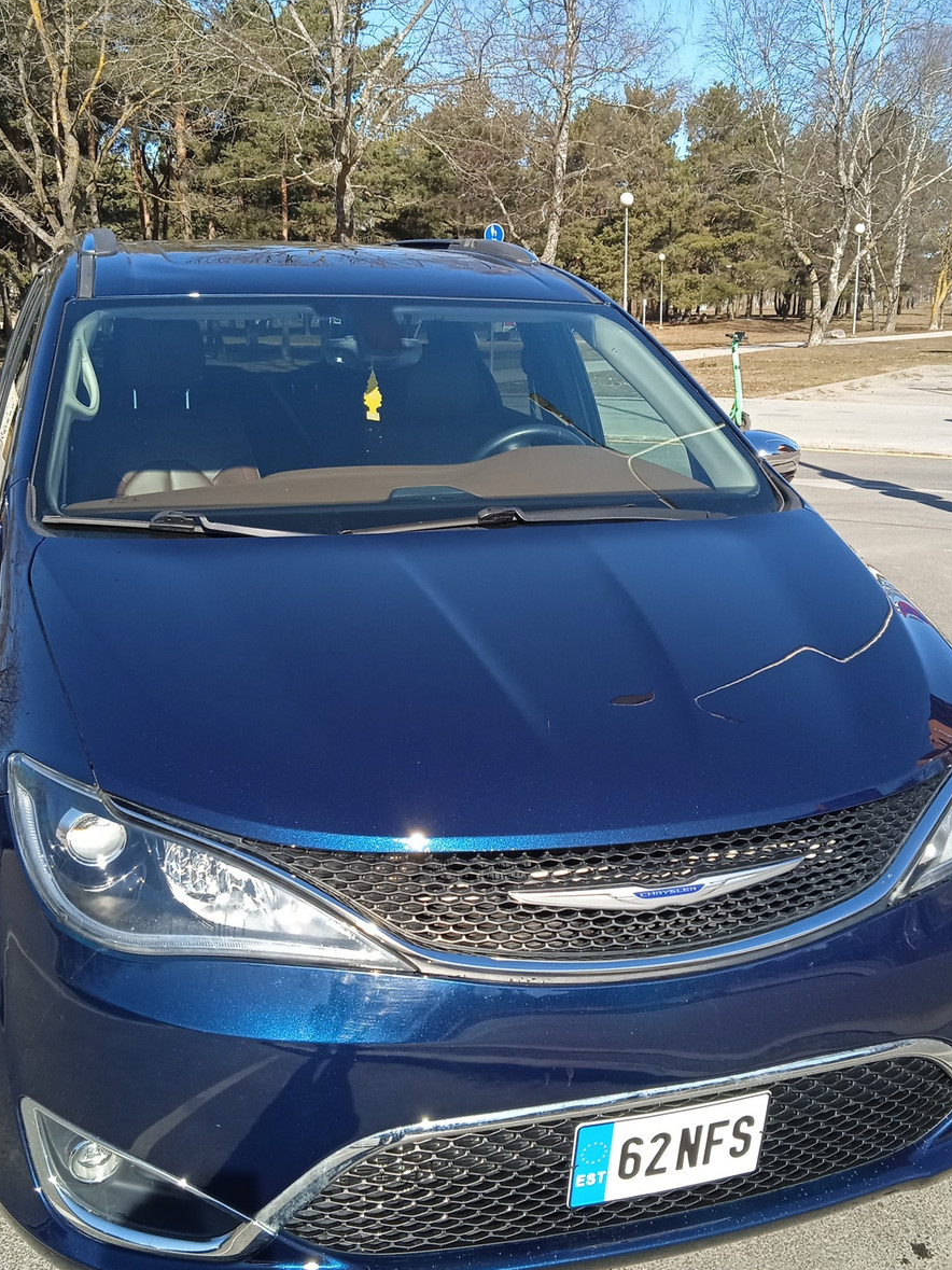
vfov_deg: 49.0
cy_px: 624
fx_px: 1394
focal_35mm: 38
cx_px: 482
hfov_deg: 37.7
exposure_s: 1/515
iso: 114
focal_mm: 3.43
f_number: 2.2
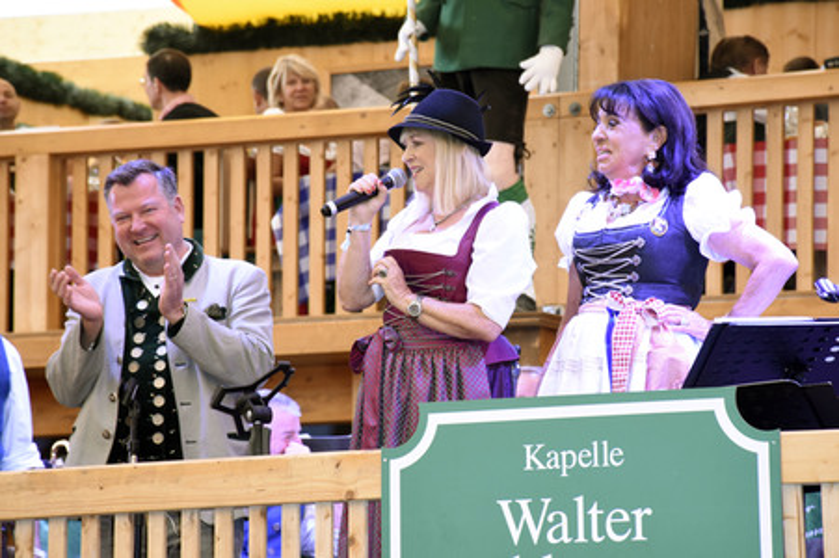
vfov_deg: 7.0
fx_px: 4541
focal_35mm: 195
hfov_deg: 10.6
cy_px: 279
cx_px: 420
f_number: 6.3
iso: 1600
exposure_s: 1/60
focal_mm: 130
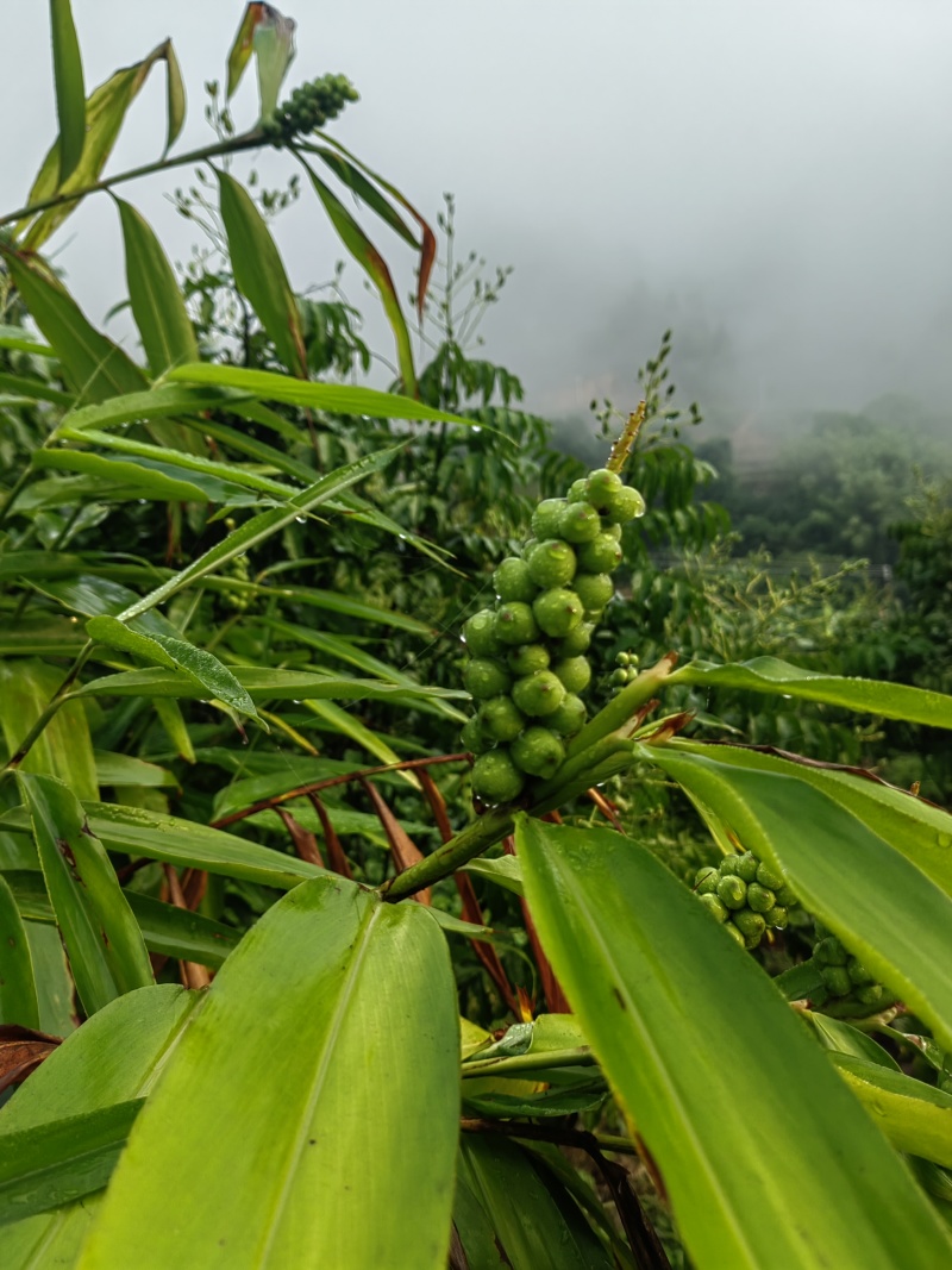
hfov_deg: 51.3
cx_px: 476
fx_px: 990
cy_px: 635
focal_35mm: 27
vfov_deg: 65.3
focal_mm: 5.52
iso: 50
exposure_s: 1/900
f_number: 1.9
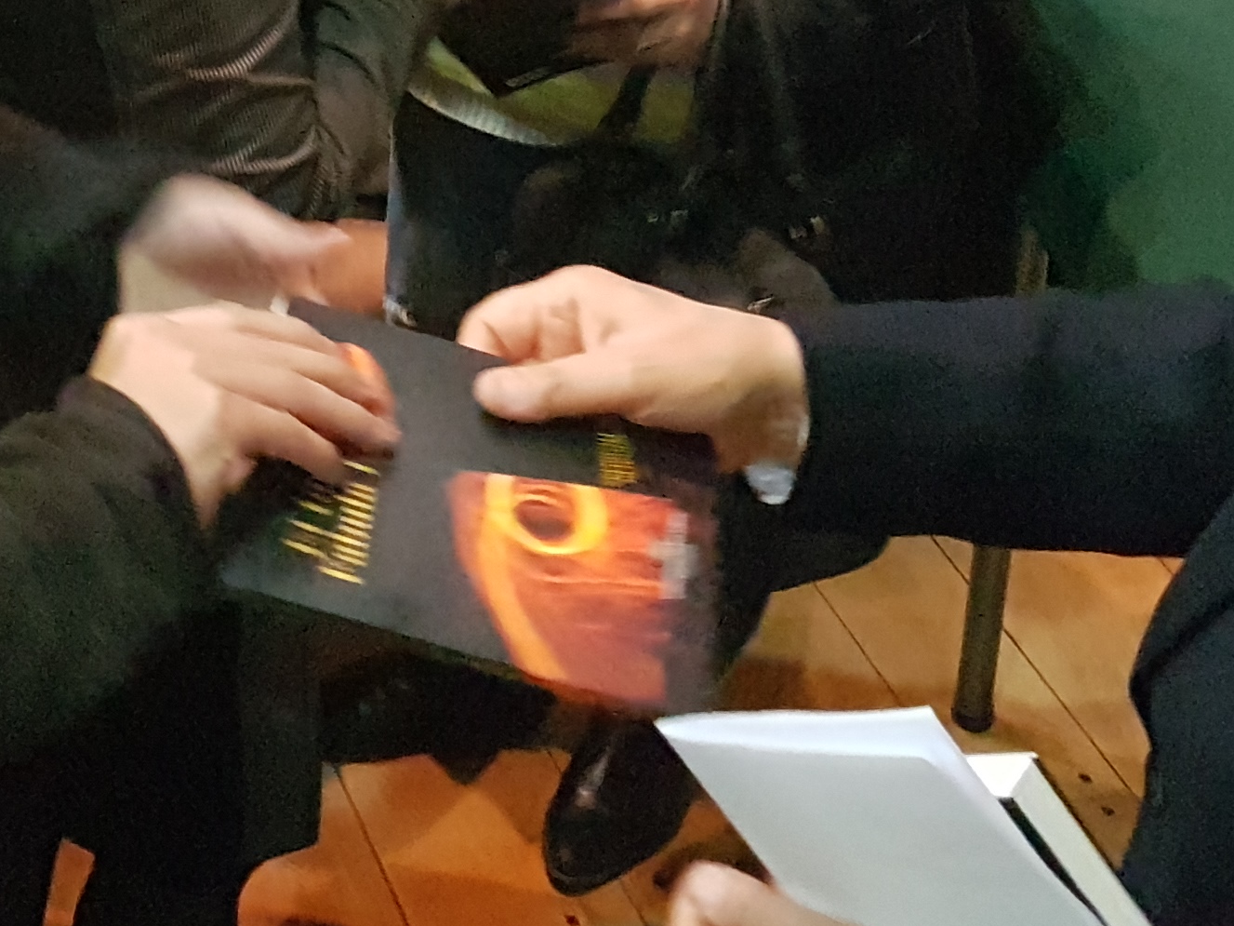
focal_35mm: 79
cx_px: 74
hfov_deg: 23.9
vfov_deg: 17.6
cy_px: -261
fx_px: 2816
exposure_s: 1/25
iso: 800
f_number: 1.7
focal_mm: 4.2
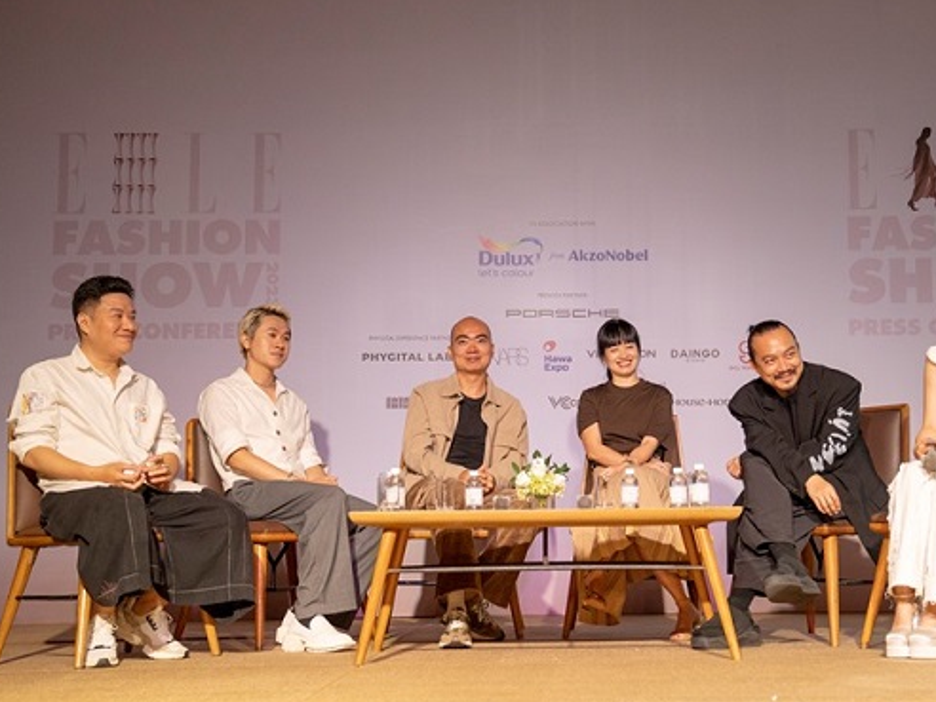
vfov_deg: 26.6
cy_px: 327
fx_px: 1487
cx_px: 550
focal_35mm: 55
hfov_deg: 34.8
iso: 2000
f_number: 3.5
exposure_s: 1/160
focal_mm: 44
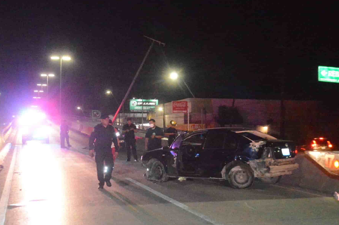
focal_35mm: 53
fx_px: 497
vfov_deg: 25.5
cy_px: 123
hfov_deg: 37.6
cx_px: 143
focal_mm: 21
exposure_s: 1/100
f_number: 3.8
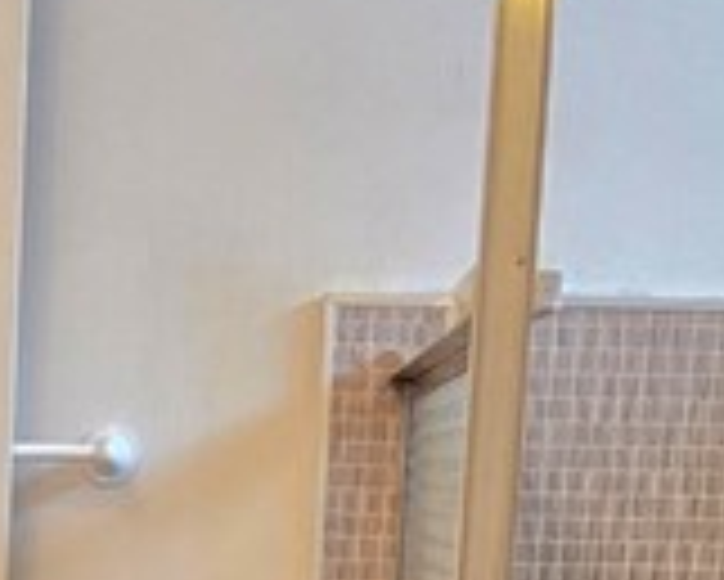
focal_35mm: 143
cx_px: 40
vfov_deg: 9.5
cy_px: 1443
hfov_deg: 13.3
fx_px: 3066
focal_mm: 5.4
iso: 160
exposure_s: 1/120
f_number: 1.8
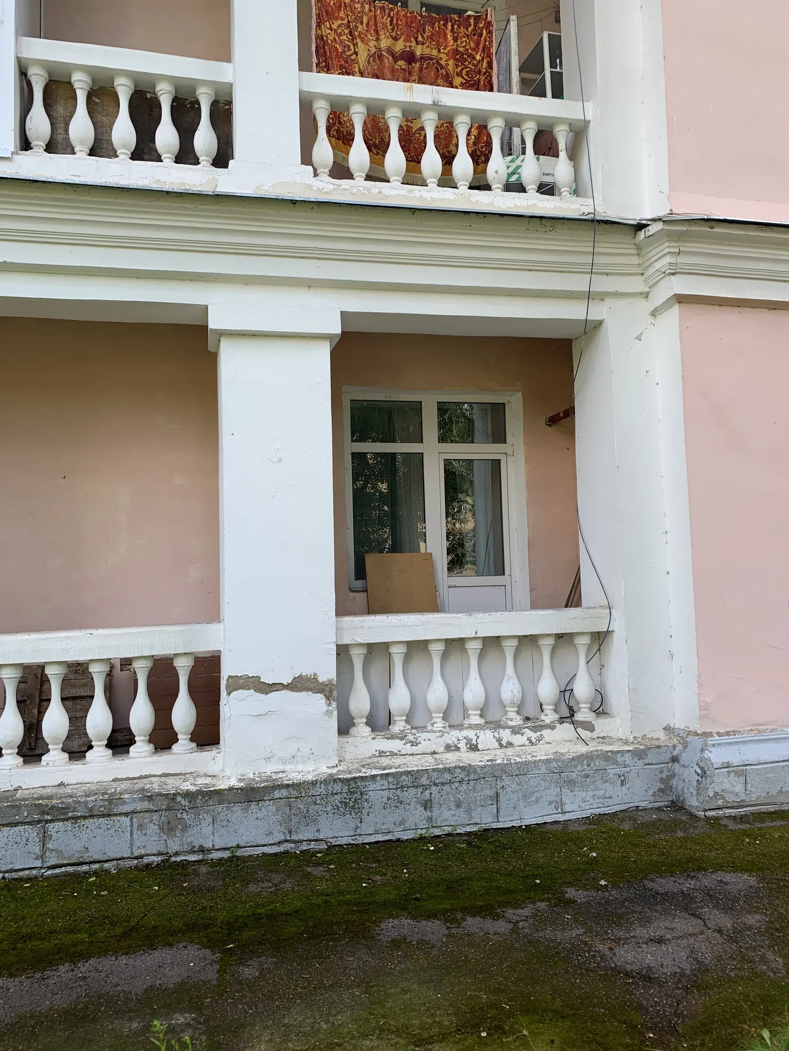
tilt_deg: +4.2
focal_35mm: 26
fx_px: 790
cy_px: 526
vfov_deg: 67.3
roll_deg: +2.1
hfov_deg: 53.1
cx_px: 394
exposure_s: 1/122
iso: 32
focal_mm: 4.25
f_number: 1.8
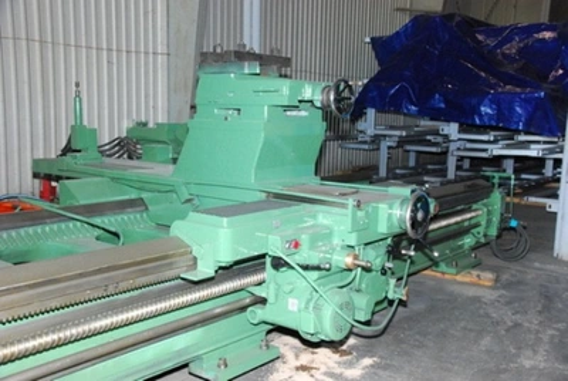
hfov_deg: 51.2
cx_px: 284
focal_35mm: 38
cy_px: 190
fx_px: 593
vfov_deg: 35.6
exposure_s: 1/60
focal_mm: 25
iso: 1600
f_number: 5.6
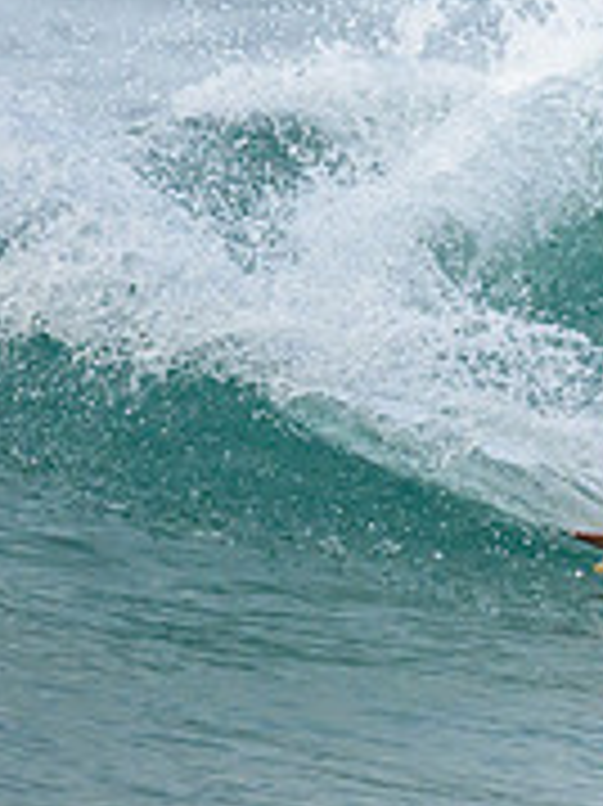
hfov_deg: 0.5
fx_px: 70320
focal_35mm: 3024
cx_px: 948
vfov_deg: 0.7
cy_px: 300
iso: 1100
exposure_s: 1/2000
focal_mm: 800
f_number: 6.3
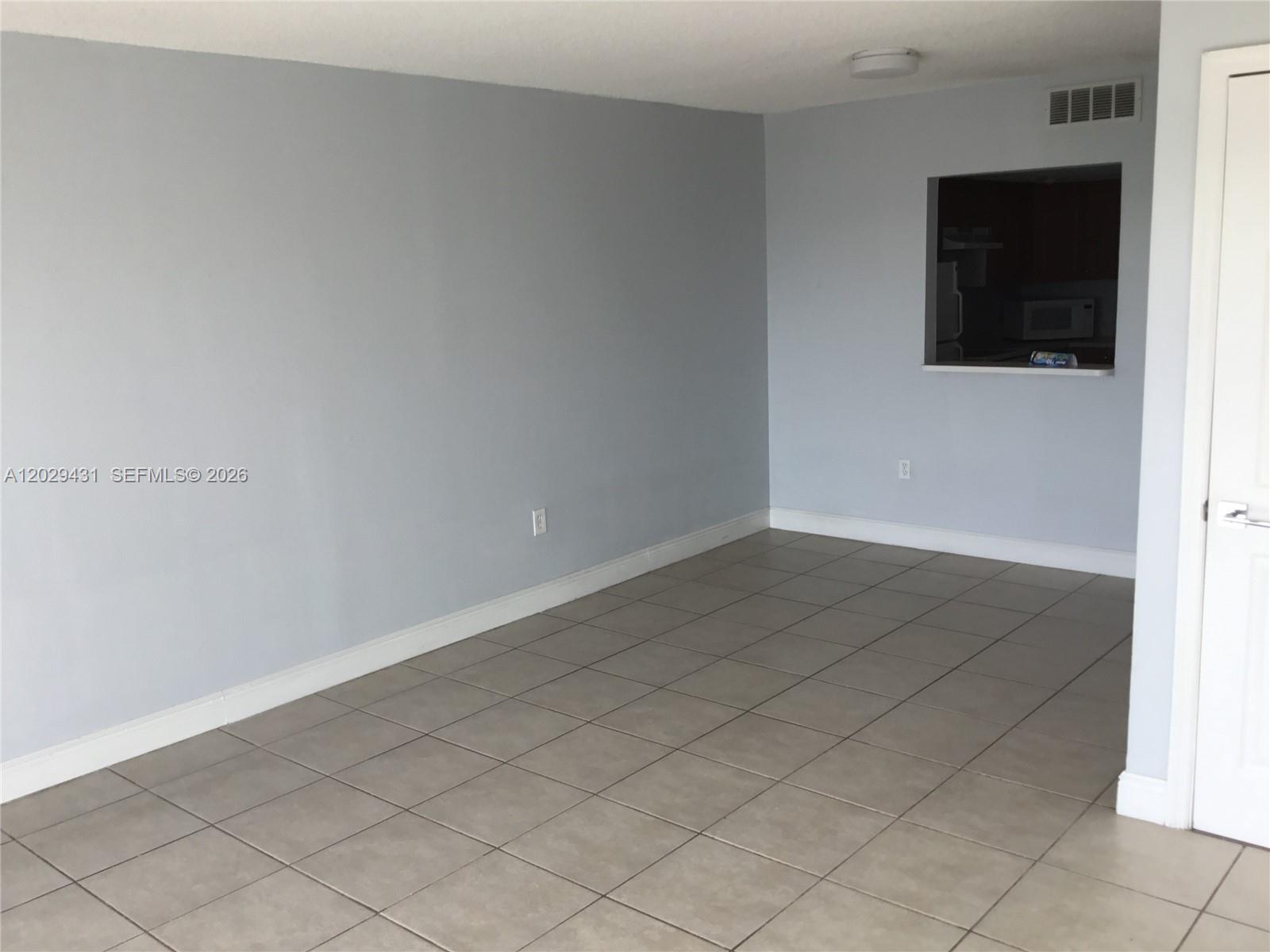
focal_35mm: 31
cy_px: 476
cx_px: 635
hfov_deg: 58.4
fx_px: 1137
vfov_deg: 45.4
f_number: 2.4
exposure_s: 1/147
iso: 25
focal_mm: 3.3
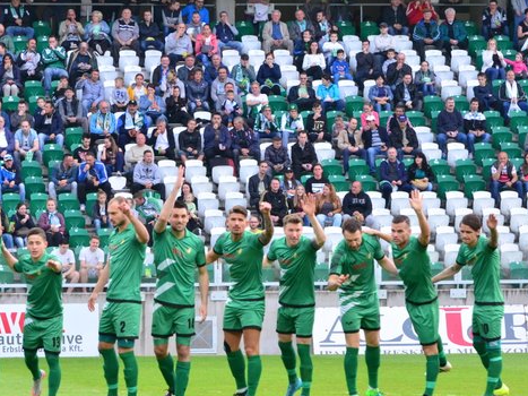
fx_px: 4361
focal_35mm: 286
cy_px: 234
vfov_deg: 5.2
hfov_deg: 6.9
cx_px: 142
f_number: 6.3
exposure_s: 1/400
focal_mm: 116
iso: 1600
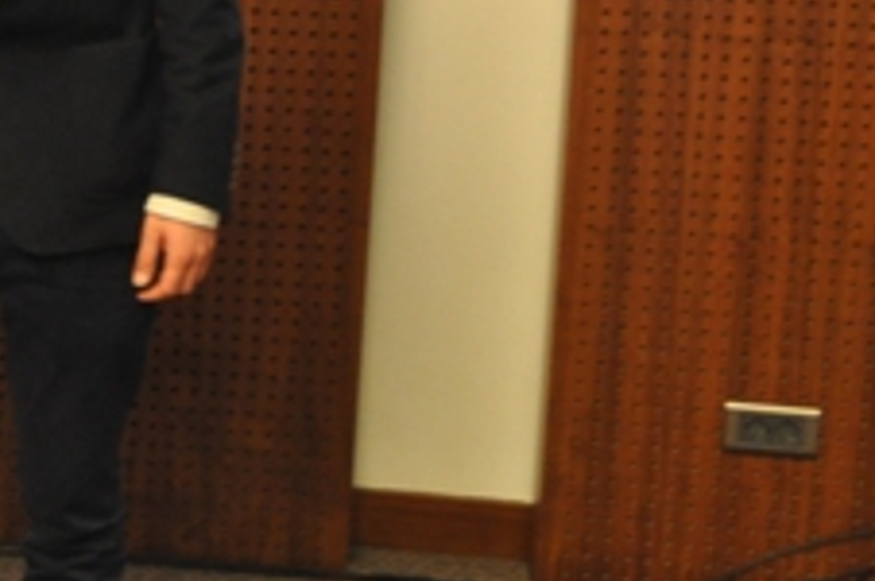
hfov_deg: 19.0
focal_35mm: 102
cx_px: -155
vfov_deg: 13.1
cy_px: -95
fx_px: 2476
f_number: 3.8
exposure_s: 1/20
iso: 1600
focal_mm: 24
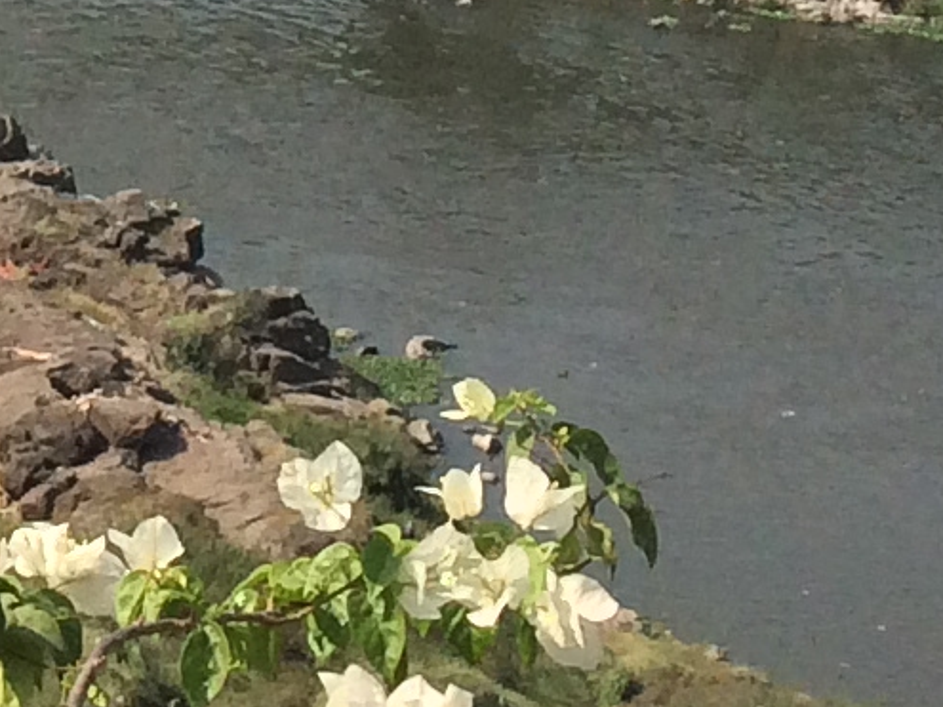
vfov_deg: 7.1
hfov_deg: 9.4
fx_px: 5393
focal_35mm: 198
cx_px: -911
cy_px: -981
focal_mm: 4.12
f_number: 2.2
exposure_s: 1/2933
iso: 40
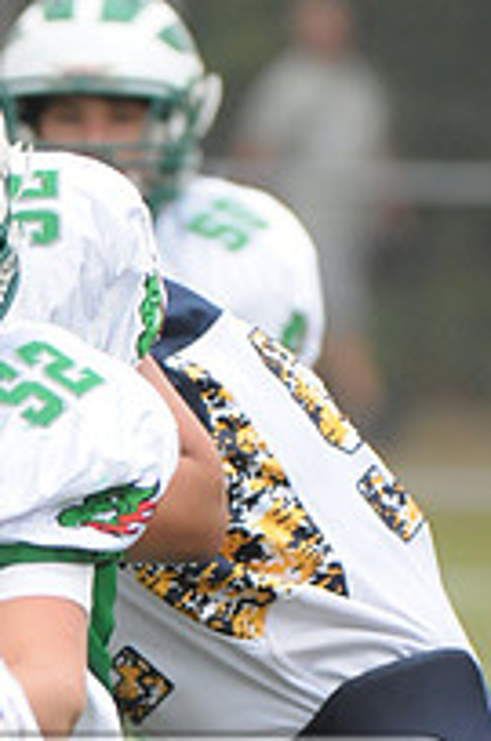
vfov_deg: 2.0
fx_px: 21055
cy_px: 904
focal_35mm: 1024
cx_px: -56
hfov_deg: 1.3
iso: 1600
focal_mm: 240
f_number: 4
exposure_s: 1/2500
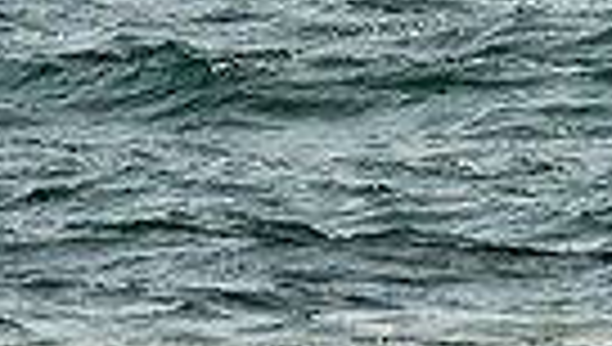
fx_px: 16838
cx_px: 1385
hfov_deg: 2.1
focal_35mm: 1036
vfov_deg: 1.2
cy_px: -440
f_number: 6.3
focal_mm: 125
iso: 320
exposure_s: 1/1250
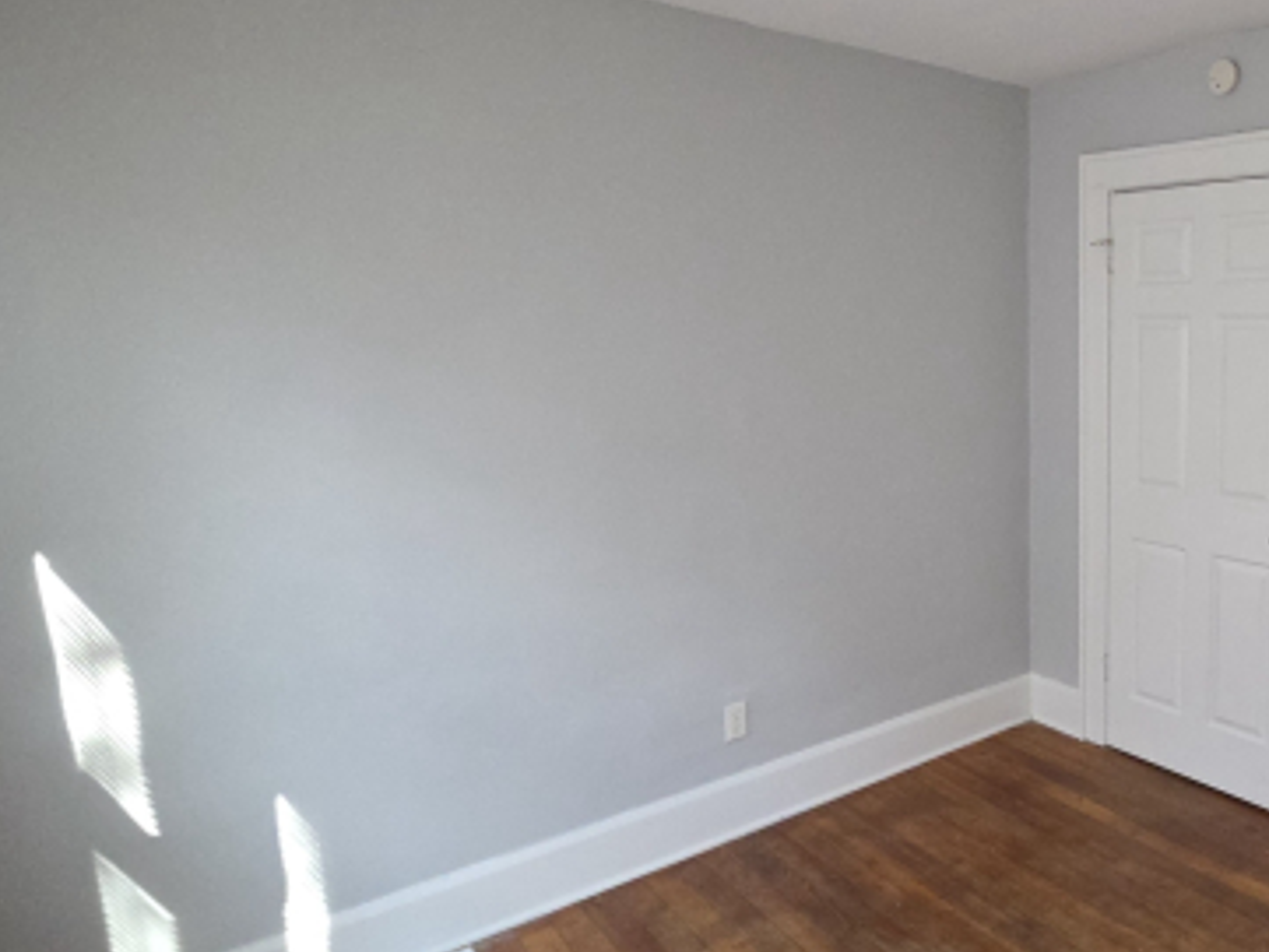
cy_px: 485
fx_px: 880
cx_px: 1074
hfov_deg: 63.2
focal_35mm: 24
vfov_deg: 56.8
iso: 320
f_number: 2.2
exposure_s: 1/120
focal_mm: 2.2
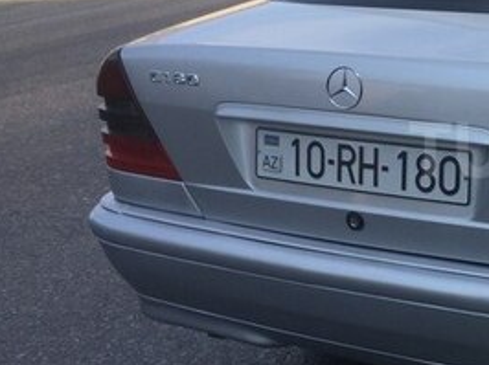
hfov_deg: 24.4
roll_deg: +3.1
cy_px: 149
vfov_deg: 20.4
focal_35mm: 72
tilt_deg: -18.9
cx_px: 597
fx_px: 1016
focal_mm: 4.15
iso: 32
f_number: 2.2
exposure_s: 1/1325
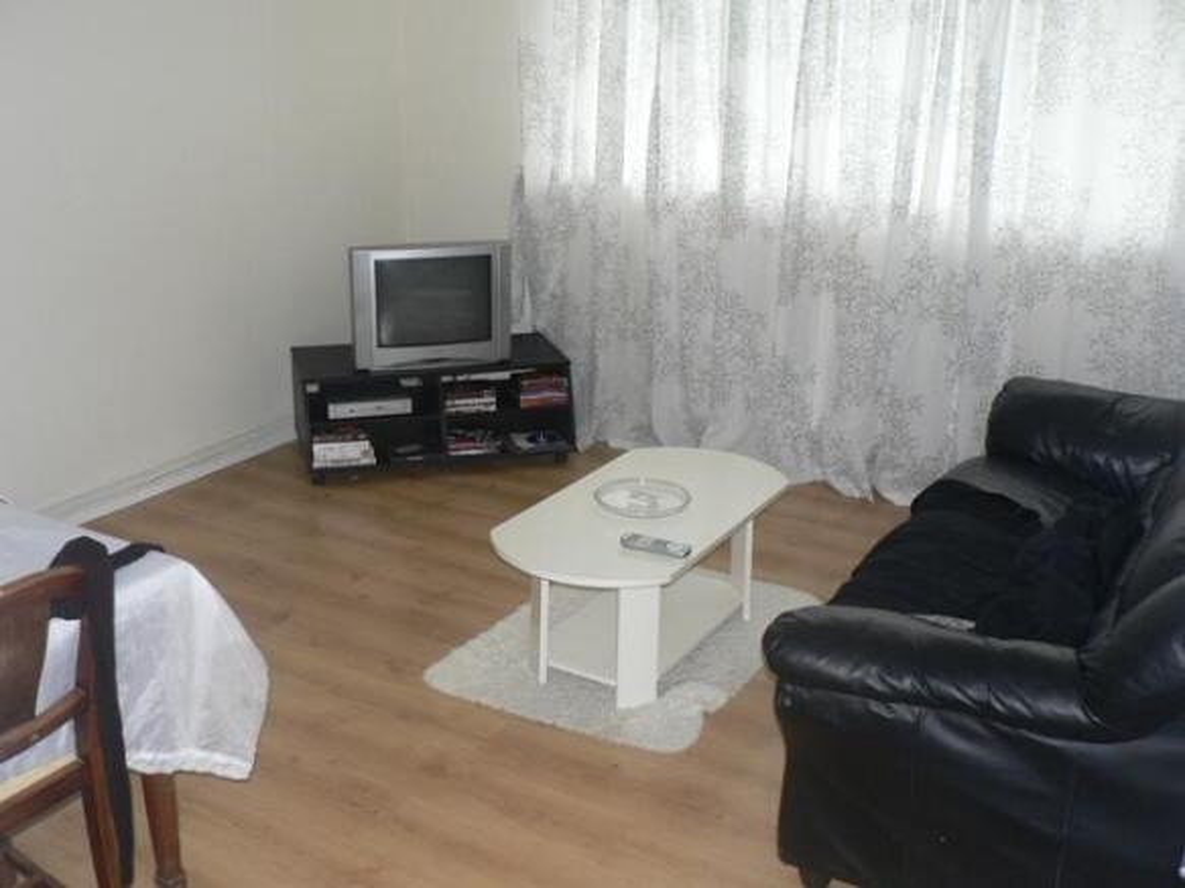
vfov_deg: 39.6
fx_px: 1232
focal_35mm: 36
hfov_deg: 51.4
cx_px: 592
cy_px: 444
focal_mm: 6
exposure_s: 1/60
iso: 200
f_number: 2.8
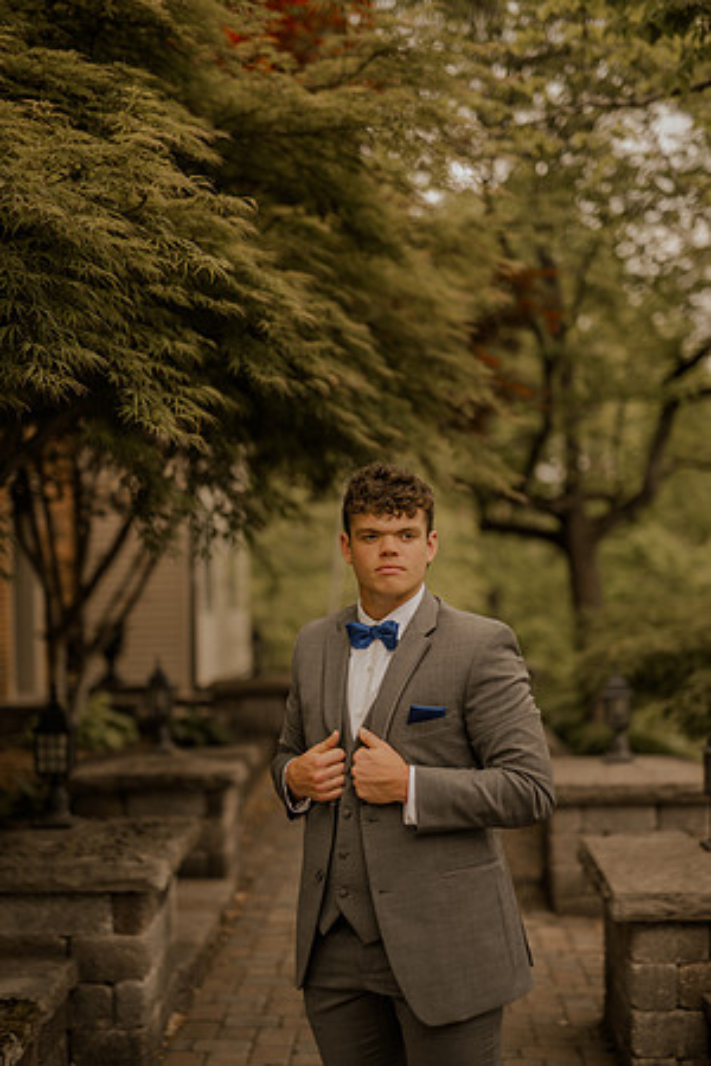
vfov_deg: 39.6
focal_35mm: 50
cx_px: 356
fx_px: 1481
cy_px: 533
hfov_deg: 27.0
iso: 100
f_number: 2.2
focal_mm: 50
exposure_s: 1/640
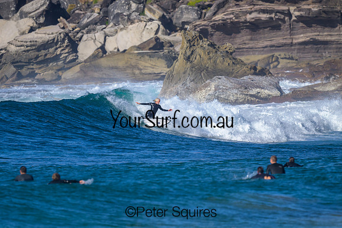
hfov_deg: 1.9
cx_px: 139
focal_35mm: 1100
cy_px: 137
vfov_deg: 1.3
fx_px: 10452
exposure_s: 1/2000
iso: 280
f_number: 6.3
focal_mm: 800
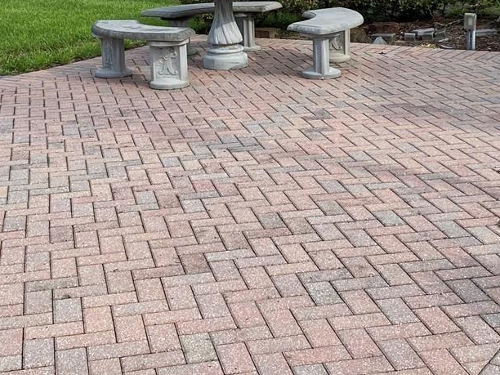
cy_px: 61
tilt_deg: -10.4
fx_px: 982
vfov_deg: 21.3
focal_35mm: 68
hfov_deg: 28.5
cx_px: 218
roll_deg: +2.0
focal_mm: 4.25
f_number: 1.8
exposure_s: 1/1565
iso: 32
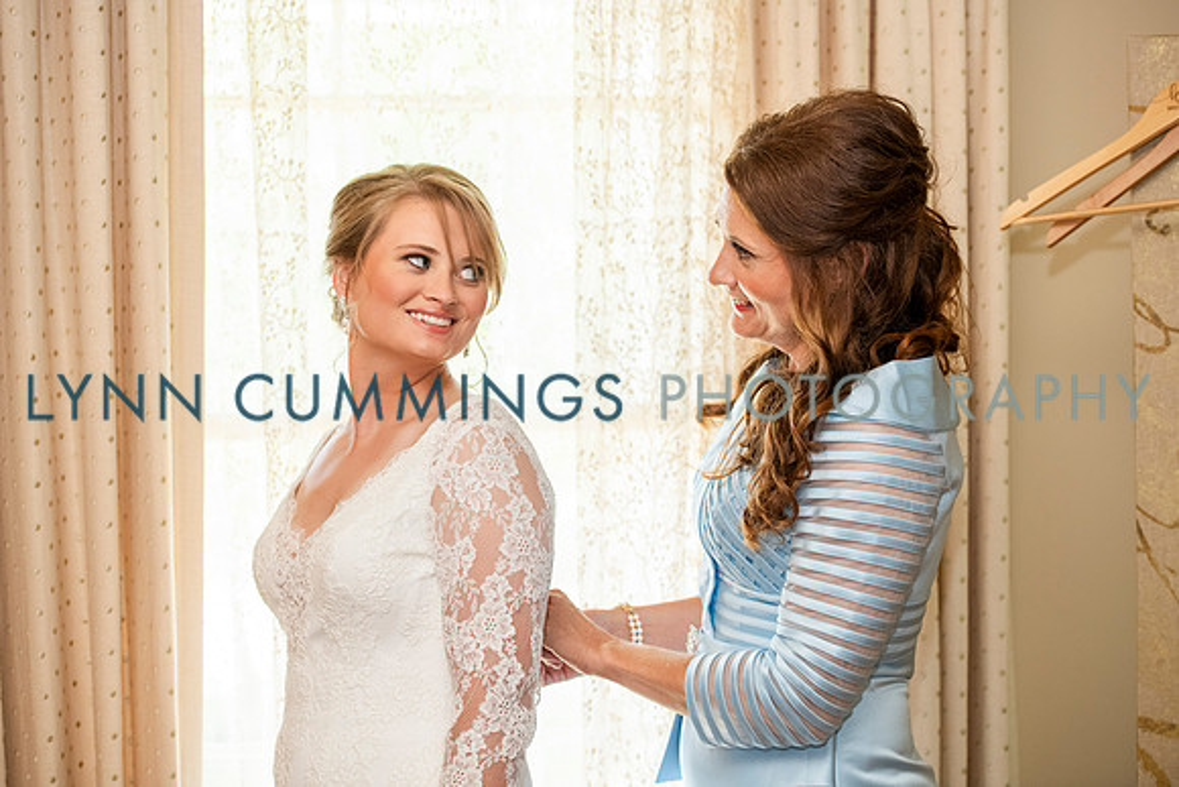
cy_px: 394
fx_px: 2293
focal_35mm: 70
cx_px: 590
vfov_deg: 19.5
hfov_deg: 28.8
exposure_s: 1/200
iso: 1000
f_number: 3.5
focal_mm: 70
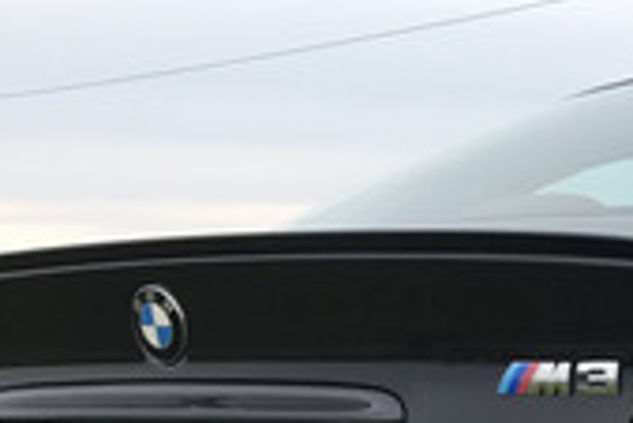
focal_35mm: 110
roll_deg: +2.1
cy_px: 588
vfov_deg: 12.0
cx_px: 820
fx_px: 1936
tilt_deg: -5.8
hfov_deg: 17.4
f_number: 1.8
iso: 25
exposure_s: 1/50
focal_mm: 3.99
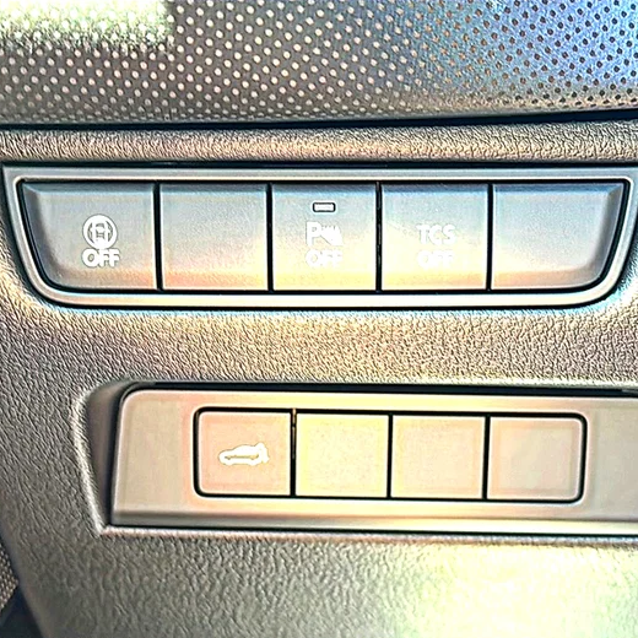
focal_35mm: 50
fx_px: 1043
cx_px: 342
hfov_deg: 34.0
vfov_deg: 34.0
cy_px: 321
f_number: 1.78
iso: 100
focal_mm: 6.86
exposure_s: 1/40
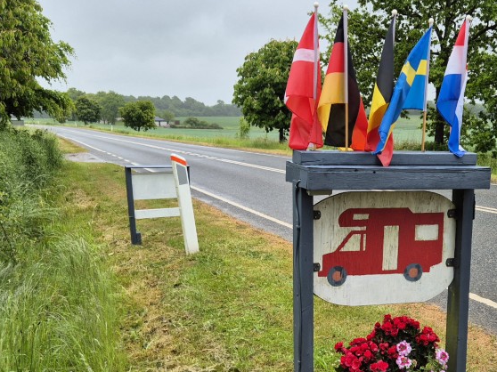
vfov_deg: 42.4
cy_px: 246
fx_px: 474
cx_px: 322
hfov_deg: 54.5
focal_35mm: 33
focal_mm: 5.4
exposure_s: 1/435
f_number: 1.8
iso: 25
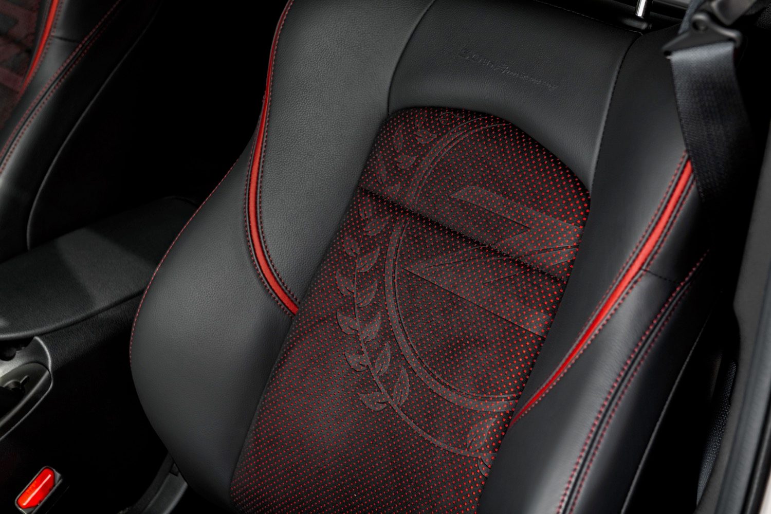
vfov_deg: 19.5
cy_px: 257
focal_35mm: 70
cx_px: 386
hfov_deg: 28.8
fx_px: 1499
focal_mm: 70
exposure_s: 1/250
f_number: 5.6
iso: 250
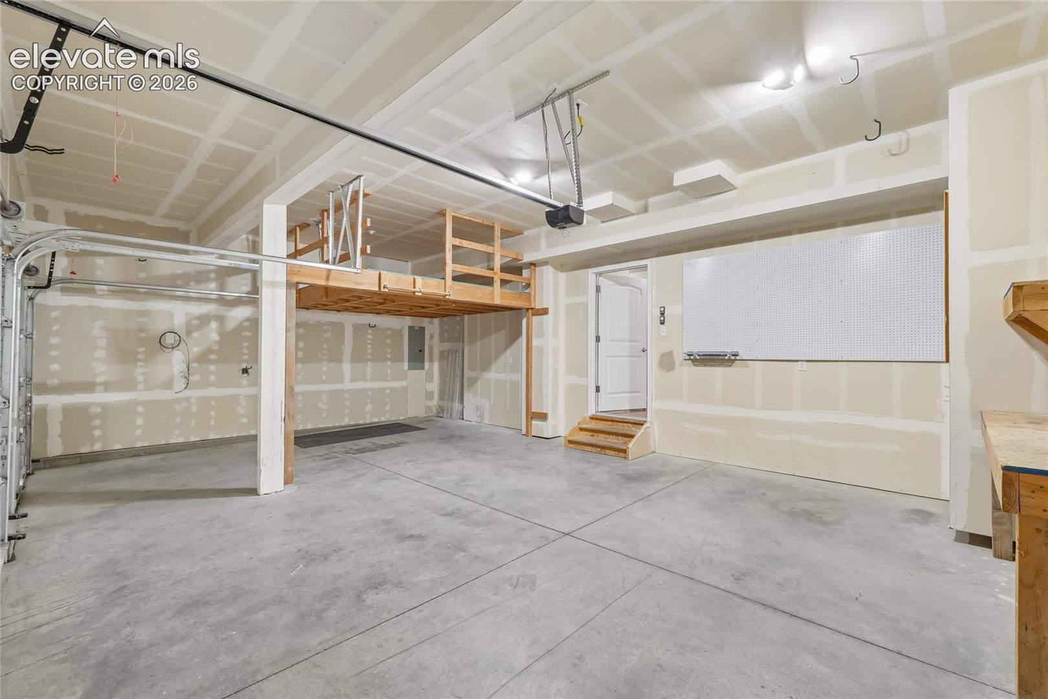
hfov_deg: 100.4
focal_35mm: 15
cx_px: 524
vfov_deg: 77.3
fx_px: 437
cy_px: 350
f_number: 8
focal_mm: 10
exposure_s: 1/6
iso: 800
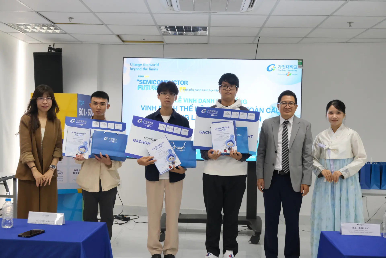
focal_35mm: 42
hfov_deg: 46.4
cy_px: 129
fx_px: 450
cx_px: 193
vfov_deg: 31.9
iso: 6400
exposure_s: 1/250
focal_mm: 27.7
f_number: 5
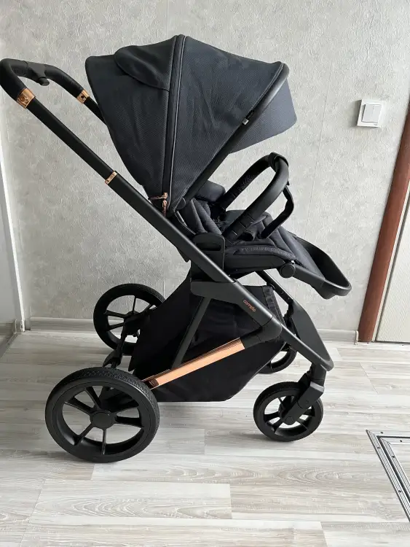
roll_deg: -2.9
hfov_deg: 53.1
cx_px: 205
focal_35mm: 26
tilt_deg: -23.6
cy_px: 274
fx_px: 410
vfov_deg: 67.3
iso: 125
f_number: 1.6
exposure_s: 1/98
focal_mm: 5.1
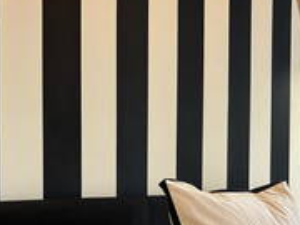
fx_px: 451
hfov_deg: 36.8
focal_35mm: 52
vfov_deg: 27.3
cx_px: 135
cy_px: 190
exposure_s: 1/50
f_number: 1.6
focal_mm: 5.96
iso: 200
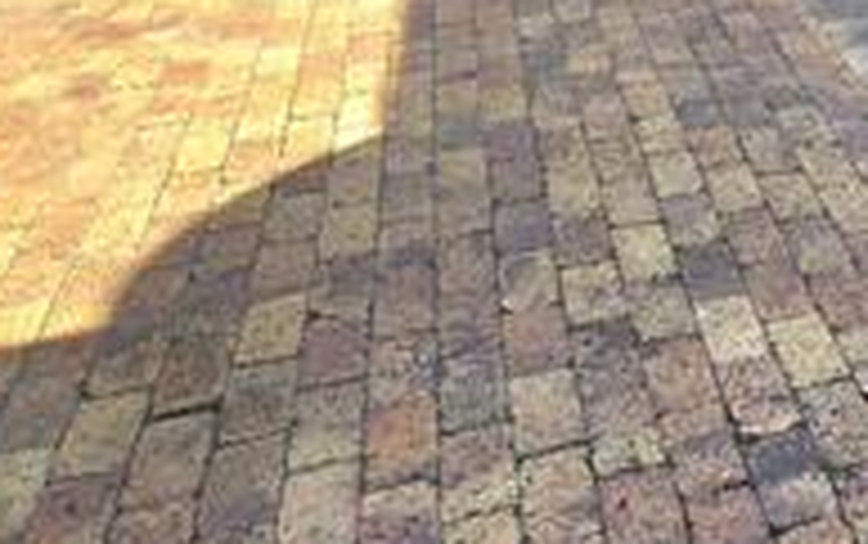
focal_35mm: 57
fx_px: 1350
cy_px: -324
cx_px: 1088
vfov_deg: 19.3
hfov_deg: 29.6
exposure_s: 1/769
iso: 40
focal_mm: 2.2
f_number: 1.9
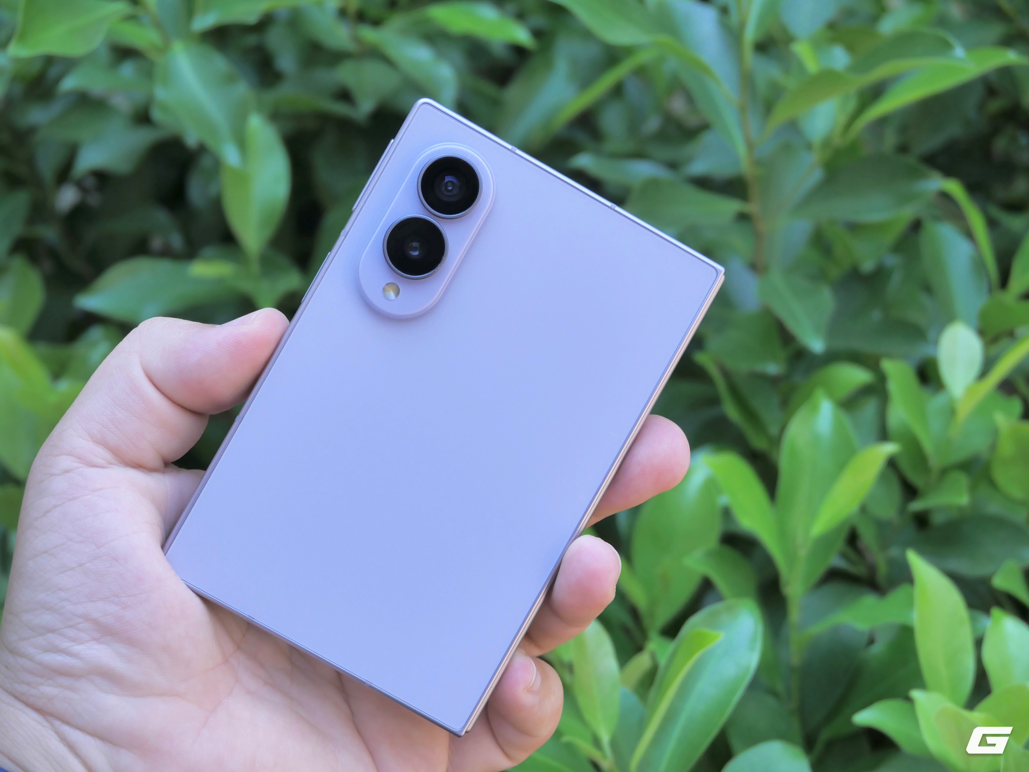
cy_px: 386
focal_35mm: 60
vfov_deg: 24.4
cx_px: 514
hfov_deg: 32.2
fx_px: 1784
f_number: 5.3
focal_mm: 30
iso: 200
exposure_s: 1/320
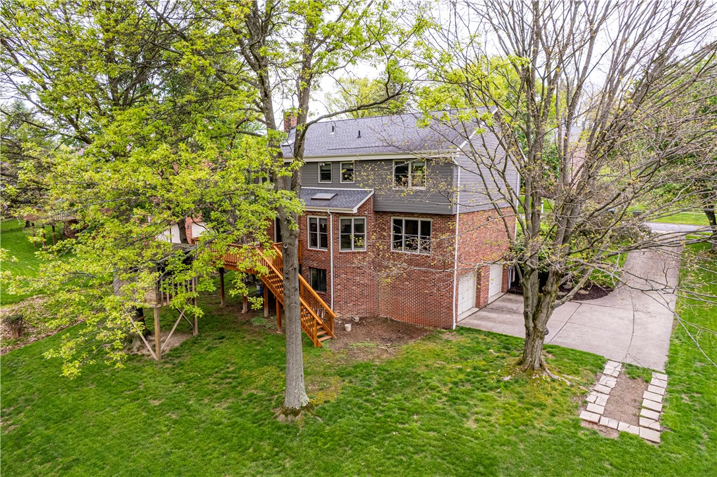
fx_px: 438
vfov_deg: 57.2
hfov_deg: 78.6
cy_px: 238
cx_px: 358
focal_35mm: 22
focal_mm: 8.38
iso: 200
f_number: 2.8
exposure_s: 1/120
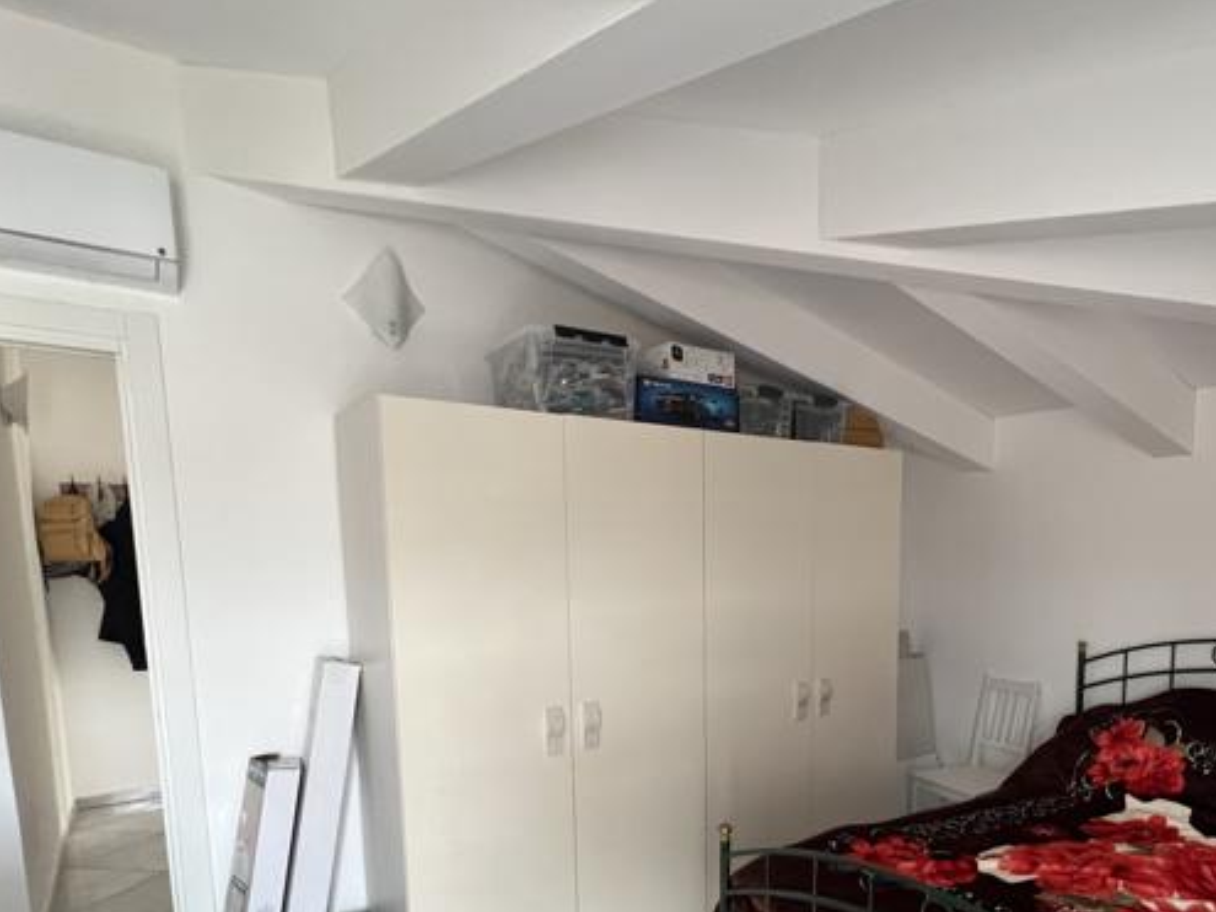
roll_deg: -0.3
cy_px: 649
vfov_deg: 60.9
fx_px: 738
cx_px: 798
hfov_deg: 76.8
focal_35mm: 21
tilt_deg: -7.9
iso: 320
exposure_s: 1/60
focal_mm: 1.57
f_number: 1.8
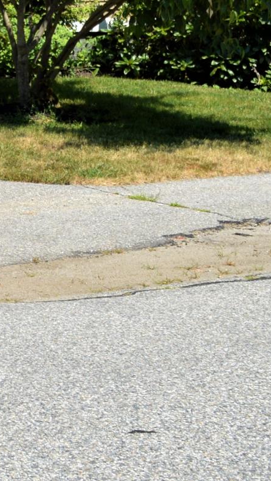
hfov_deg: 9.3
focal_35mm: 120
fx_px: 1532
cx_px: -313
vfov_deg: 17.1
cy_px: -85
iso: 100
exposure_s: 1/250
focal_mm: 20
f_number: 8
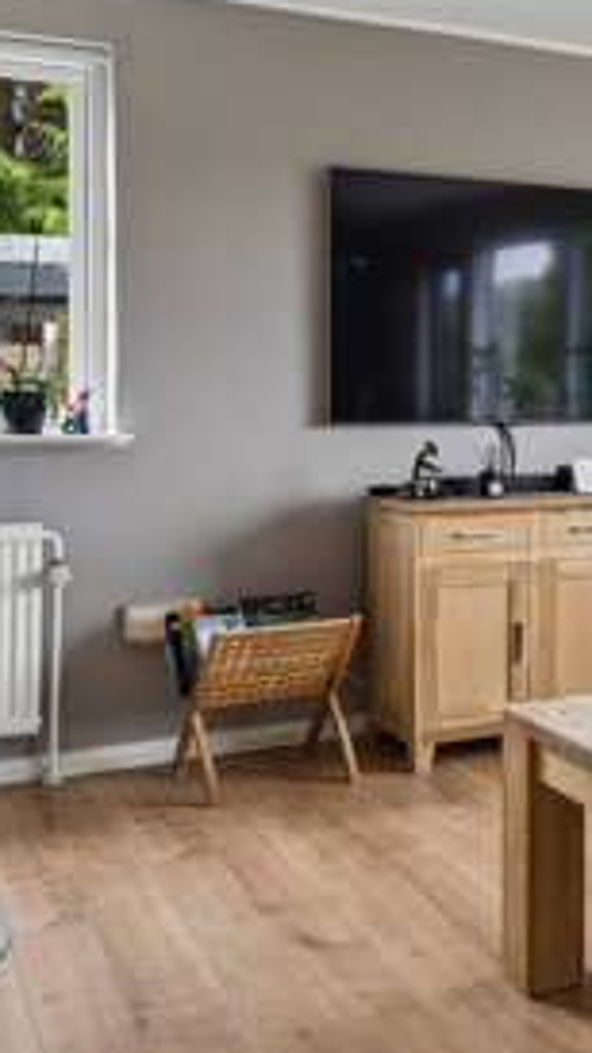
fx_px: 1368
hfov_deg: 22.9
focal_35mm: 49
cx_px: 657
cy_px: 413
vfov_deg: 41.9
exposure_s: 1/8
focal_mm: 16
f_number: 8
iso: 160
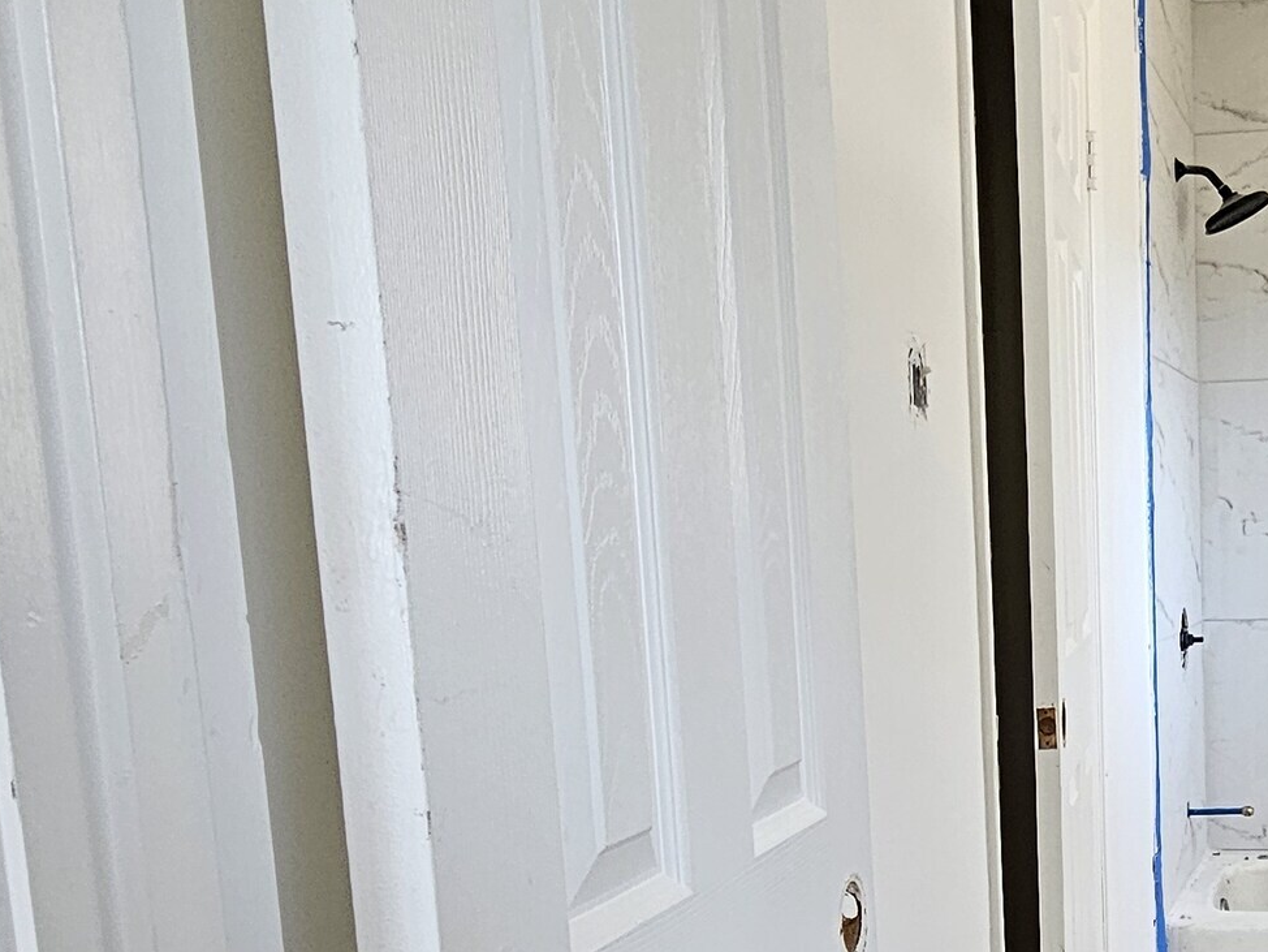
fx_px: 1502
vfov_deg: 34.1
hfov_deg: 41.8
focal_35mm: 41
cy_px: 766
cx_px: 1160
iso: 64
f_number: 2.2
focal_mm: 2.2
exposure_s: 1/77.4
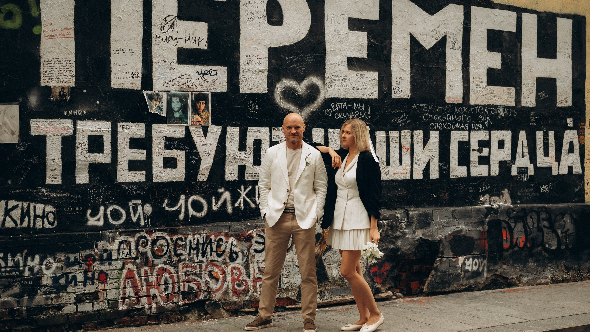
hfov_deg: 39.2
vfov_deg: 22.6
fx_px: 829
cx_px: 292
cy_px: 161
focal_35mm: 53
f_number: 3.2
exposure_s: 1/500
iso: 250
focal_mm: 50
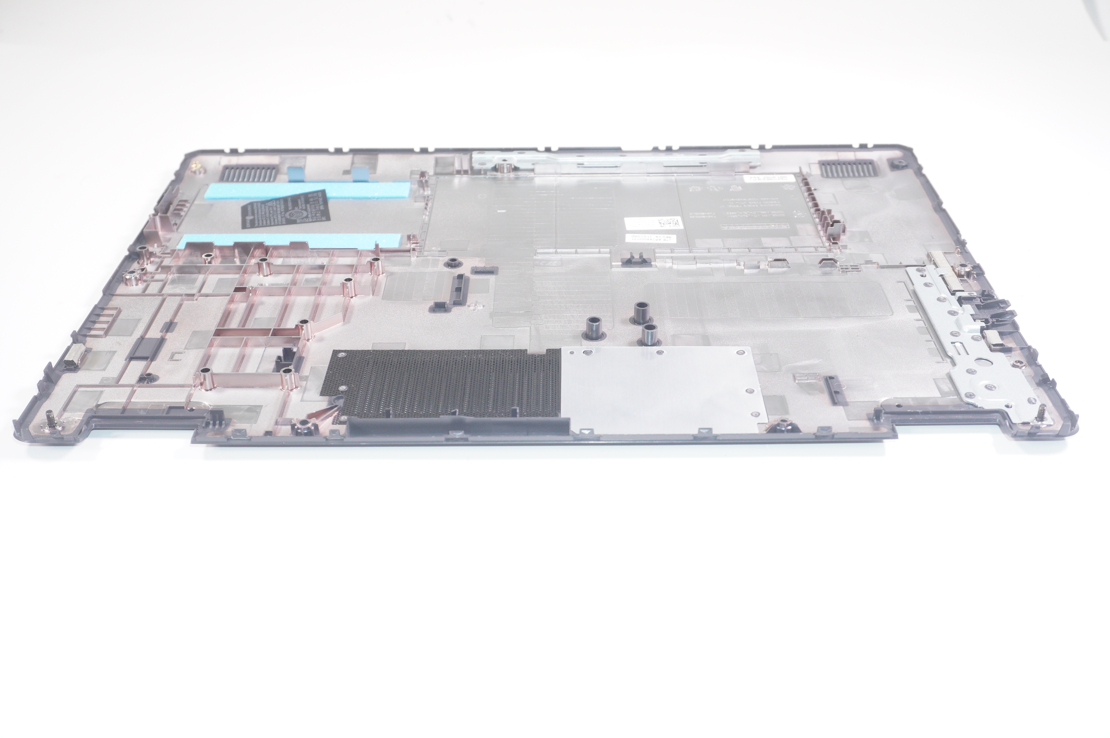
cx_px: 555
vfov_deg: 34.1
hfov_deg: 49.6
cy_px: 369
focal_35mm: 39
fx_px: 1201
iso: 640
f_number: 6.3
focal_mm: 26
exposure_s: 1/160
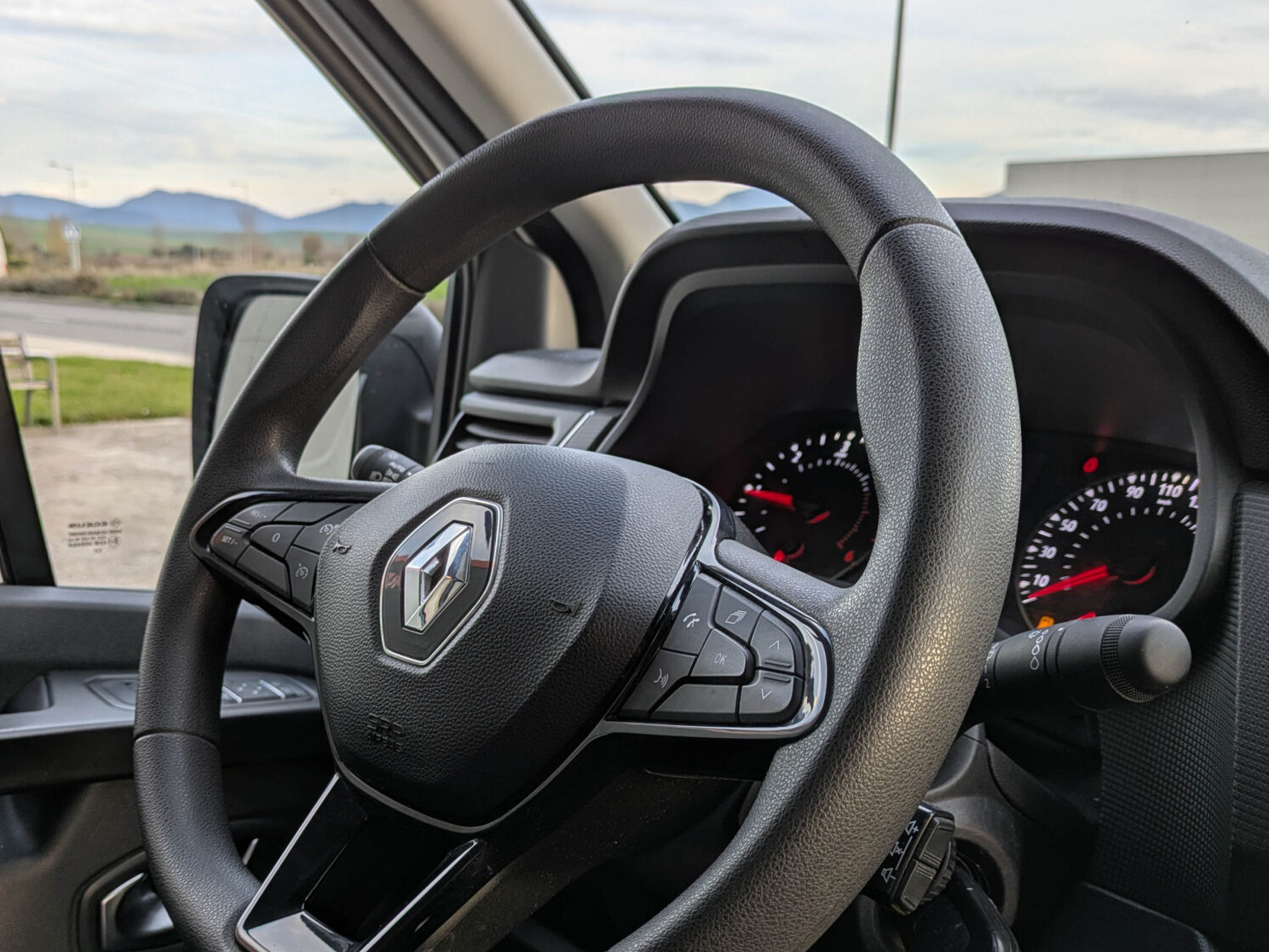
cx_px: 545
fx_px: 1210
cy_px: 596
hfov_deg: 55.1
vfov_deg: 42.6
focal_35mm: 33
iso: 80
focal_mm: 6.86
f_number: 1.8
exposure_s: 1/3200
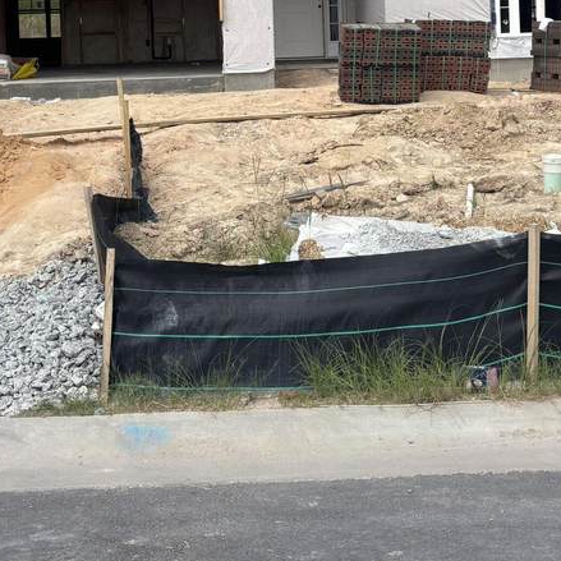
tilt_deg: -0.1
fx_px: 1228
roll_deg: +0.7
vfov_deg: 24.7
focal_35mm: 67
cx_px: 258
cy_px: 18
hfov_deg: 25.7
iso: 50
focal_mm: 5.96
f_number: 1.6
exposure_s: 1/3650
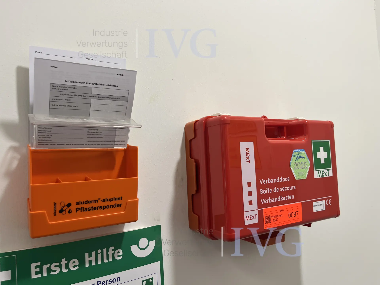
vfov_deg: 53.1
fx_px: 285
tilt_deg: +3.4
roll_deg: +2.5
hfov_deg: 67.3
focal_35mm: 26
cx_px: 190
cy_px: 142
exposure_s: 1/100
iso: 125
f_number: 1.6
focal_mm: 5.1
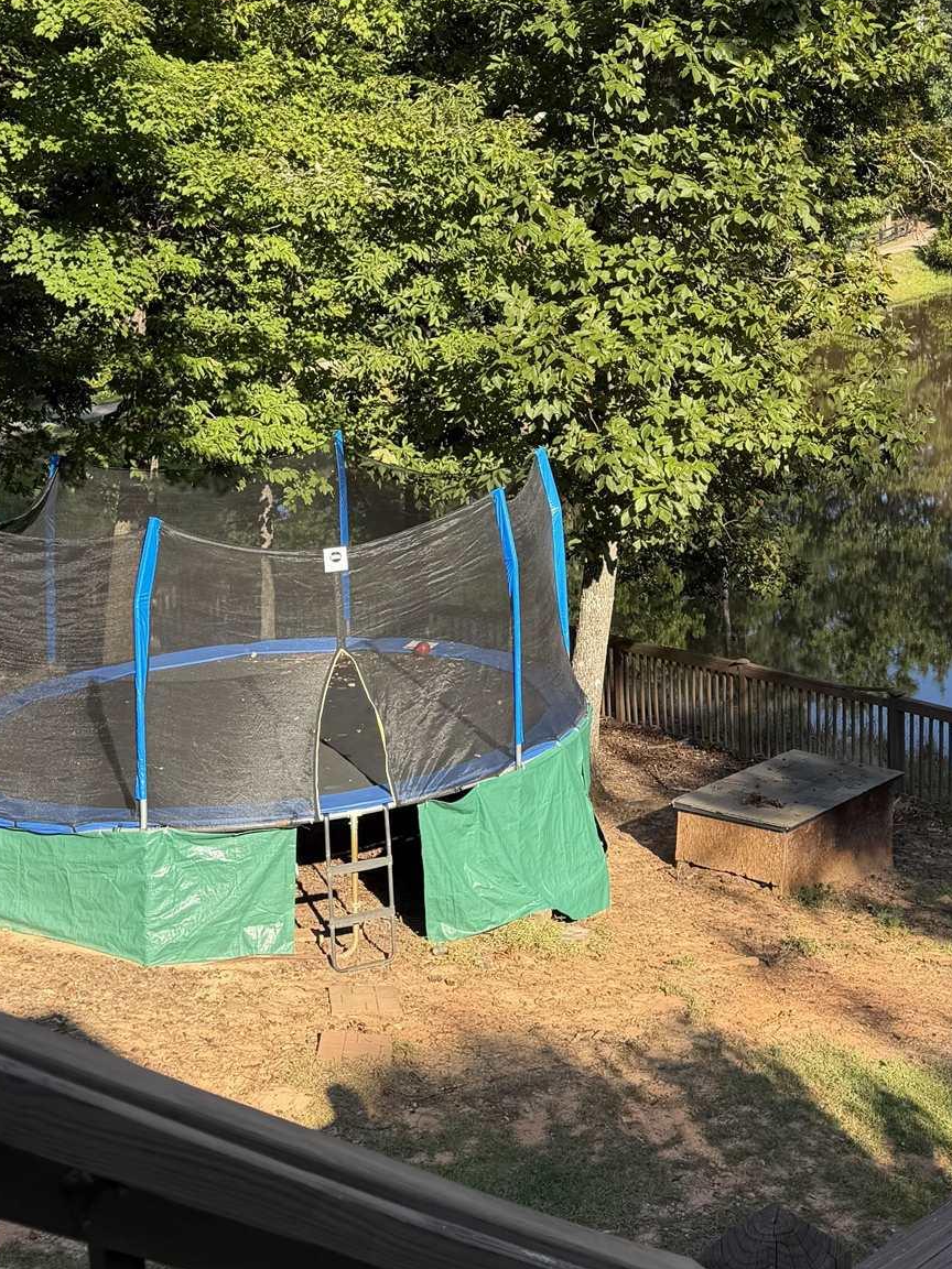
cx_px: 781
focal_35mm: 48
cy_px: 336
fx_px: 1760
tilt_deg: -7.6
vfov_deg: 38.7
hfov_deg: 29.5
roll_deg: +1.1
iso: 80
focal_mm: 6.76
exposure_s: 1/1361
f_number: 1.78
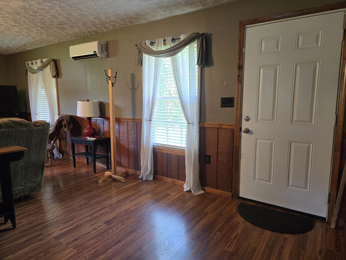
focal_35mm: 23
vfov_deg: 58.9
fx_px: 230
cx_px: 173
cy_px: 130
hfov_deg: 73.9
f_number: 1.8
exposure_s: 1/120
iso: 400
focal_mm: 5.4
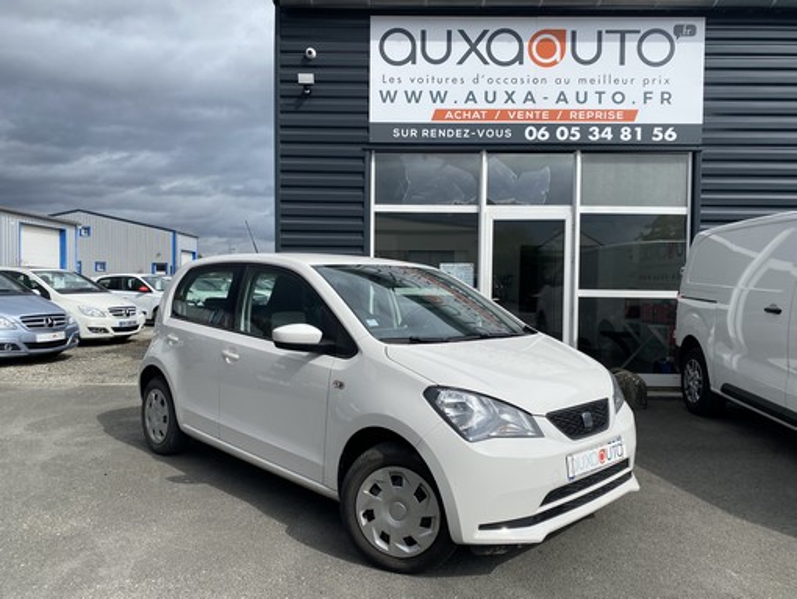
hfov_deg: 67.3
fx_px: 599
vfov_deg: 53.1
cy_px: 300
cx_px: 398
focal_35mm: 26
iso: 32
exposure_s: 1/2755
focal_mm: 4.25
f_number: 1.8
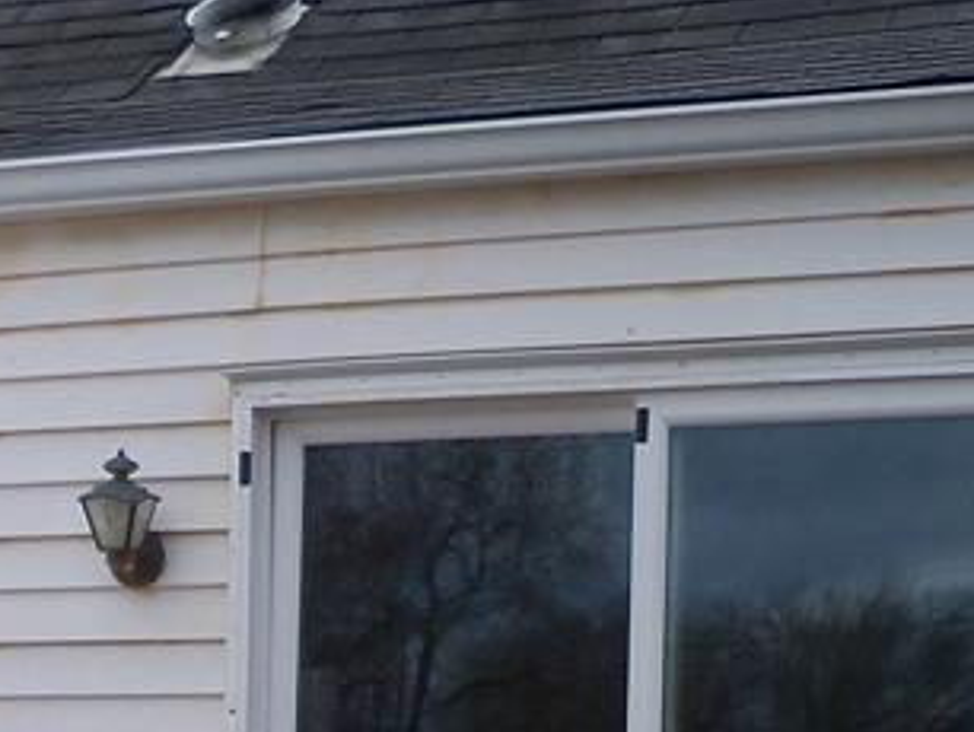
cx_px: -239
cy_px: 1193
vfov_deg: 11.9
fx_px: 3295
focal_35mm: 117
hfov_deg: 16.1
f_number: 3.5
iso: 80
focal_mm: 6.2
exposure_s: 1/320
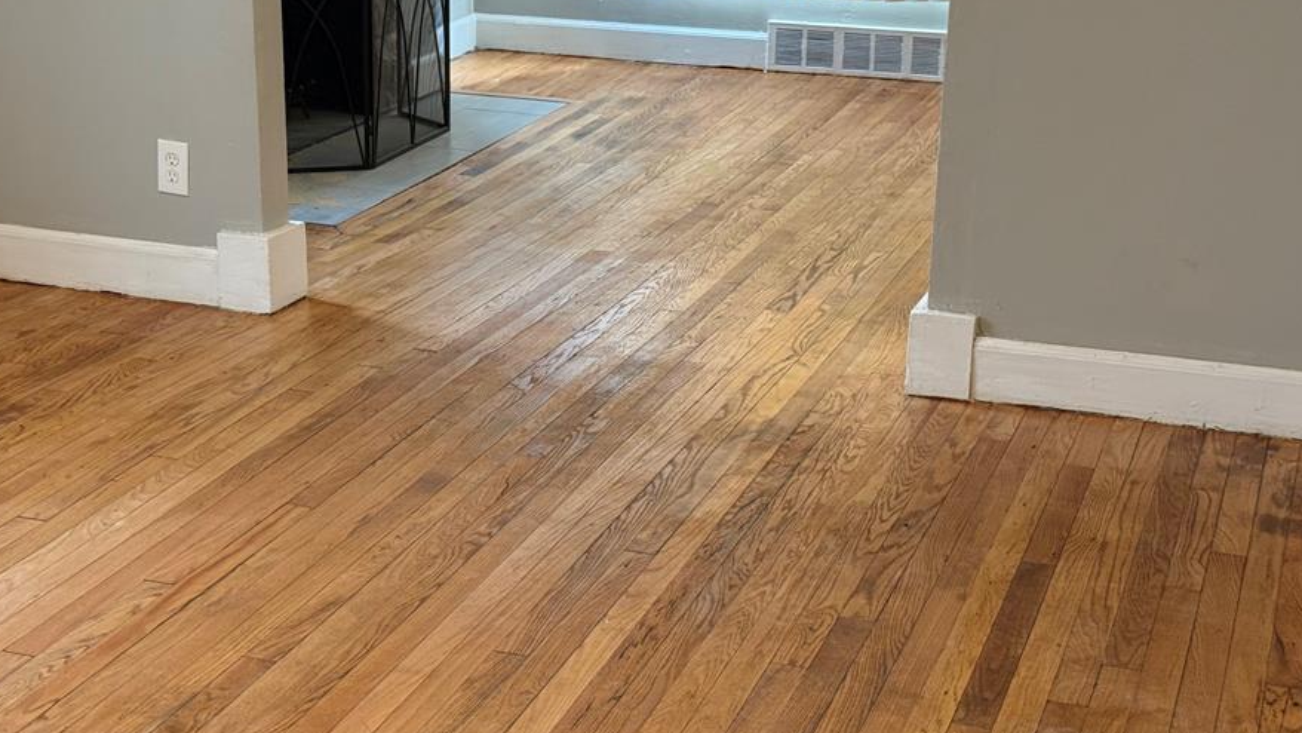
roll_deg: -0.3
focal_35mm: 61
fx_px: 2106
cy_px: 364
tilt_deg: -17.8
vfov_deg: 19.7
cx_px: 596
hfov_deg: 34.3
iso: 160
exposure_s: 1/60
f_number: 1.78
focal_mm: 6.76
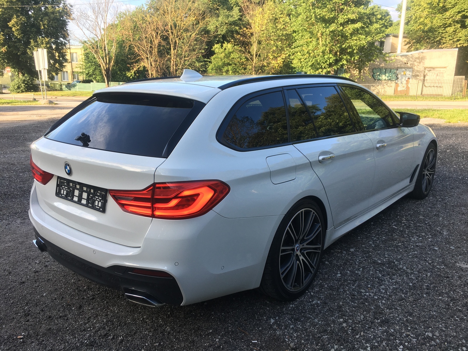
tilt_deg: -13.2
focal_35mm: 29
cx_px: 234
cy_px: 176
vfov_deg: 48.2
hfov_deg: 61.7
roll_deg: -1.8
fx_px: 392
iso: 25
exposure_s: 1/188
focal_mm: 4.15
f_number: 2.2
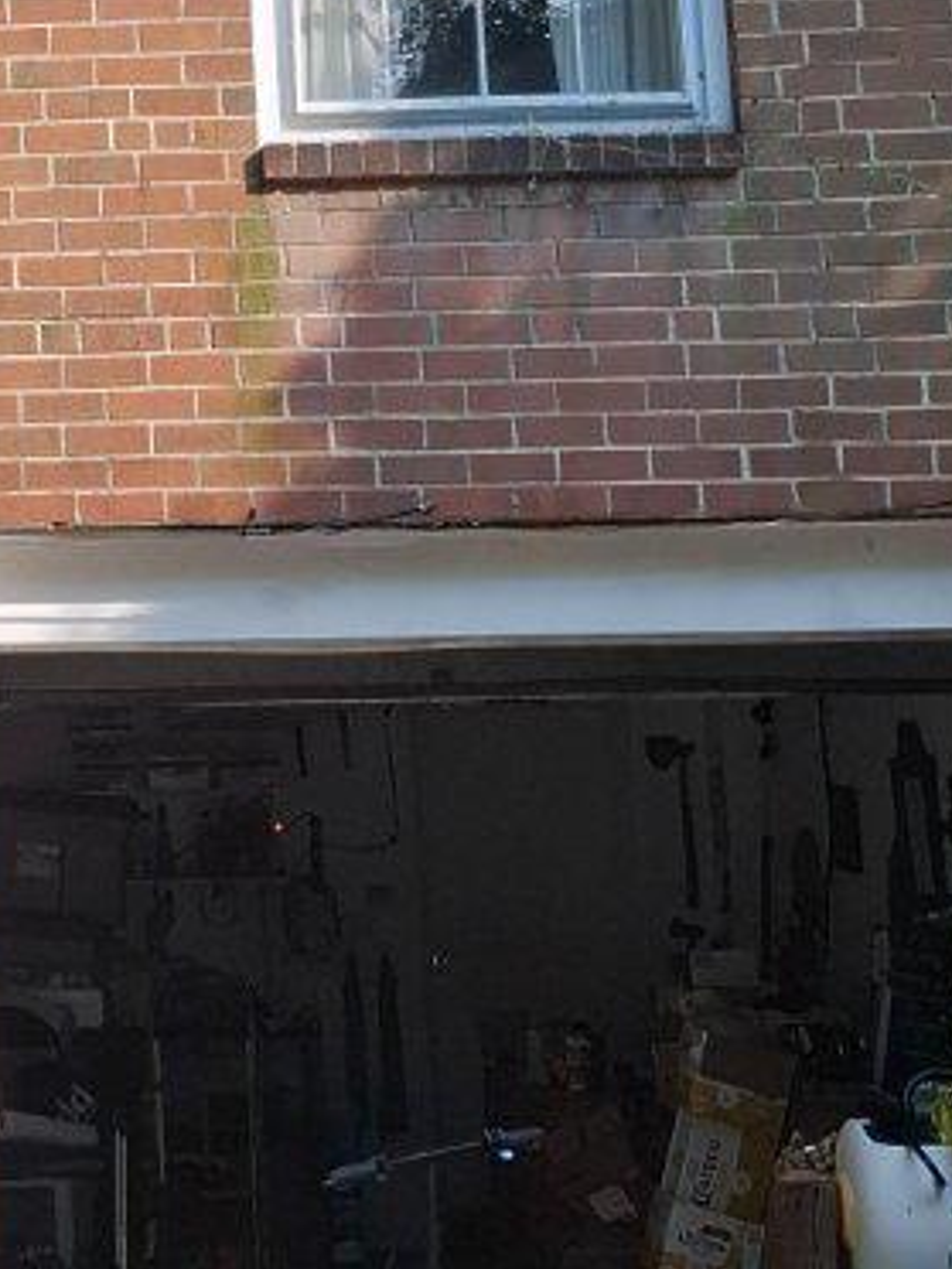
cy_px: 181
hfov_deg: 15.0
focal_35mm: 95
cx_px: -201
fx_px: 3484
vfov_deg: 20.3
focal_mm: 5.54
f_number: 1.8
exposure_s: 1/555
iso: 50
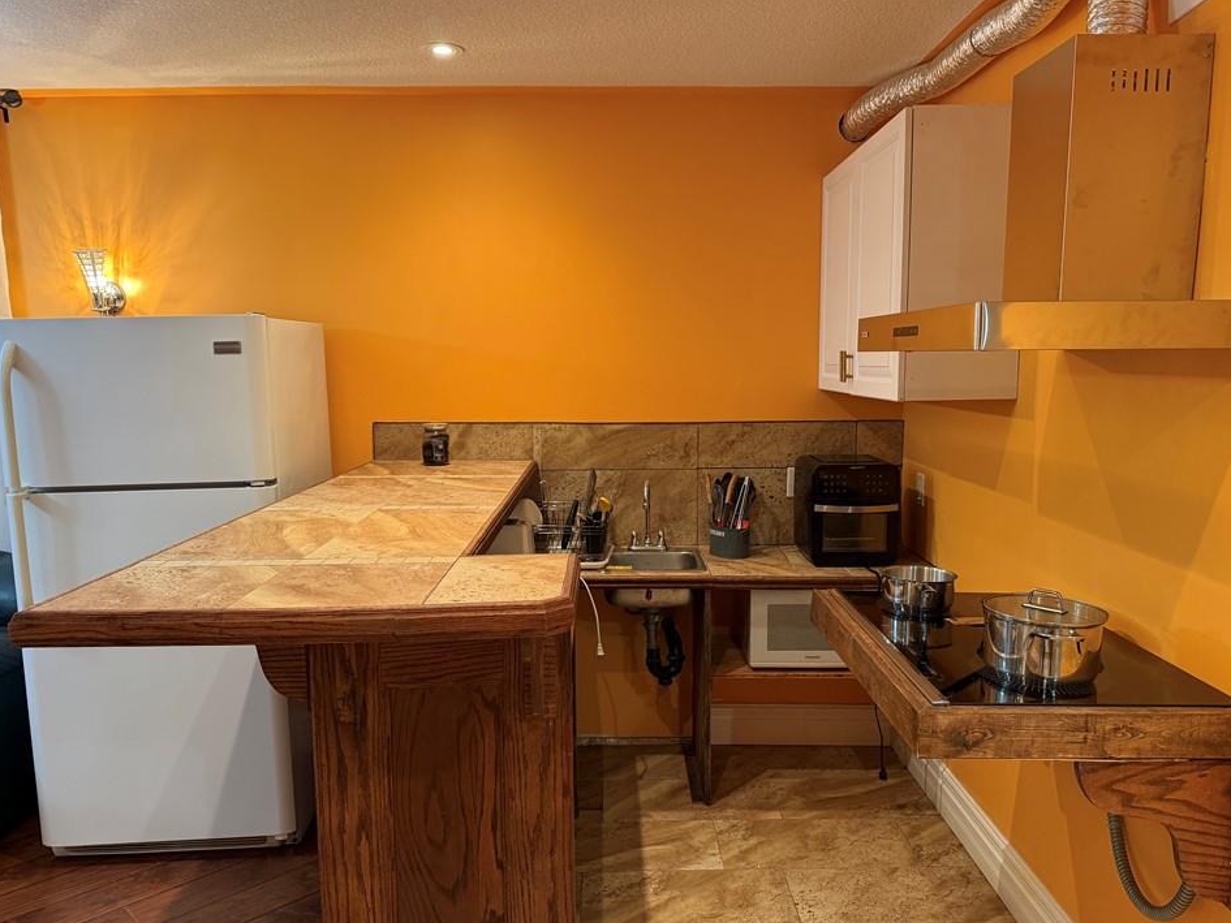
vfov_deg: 53.1
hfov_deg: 67.3
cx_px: 619
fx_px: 925
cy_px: 475
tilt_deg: -7.3
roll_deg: +0.5
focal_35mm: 26
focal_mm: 6.76
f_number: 1.78
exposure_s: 1/60
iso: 320
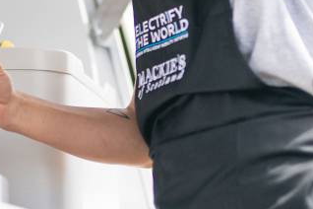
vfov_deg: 8.6
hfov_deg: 13.1
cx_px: 91
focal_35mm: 157
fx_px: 1365
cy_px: -92
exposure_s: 1/2500
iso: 200
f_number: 1.4
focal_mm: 50
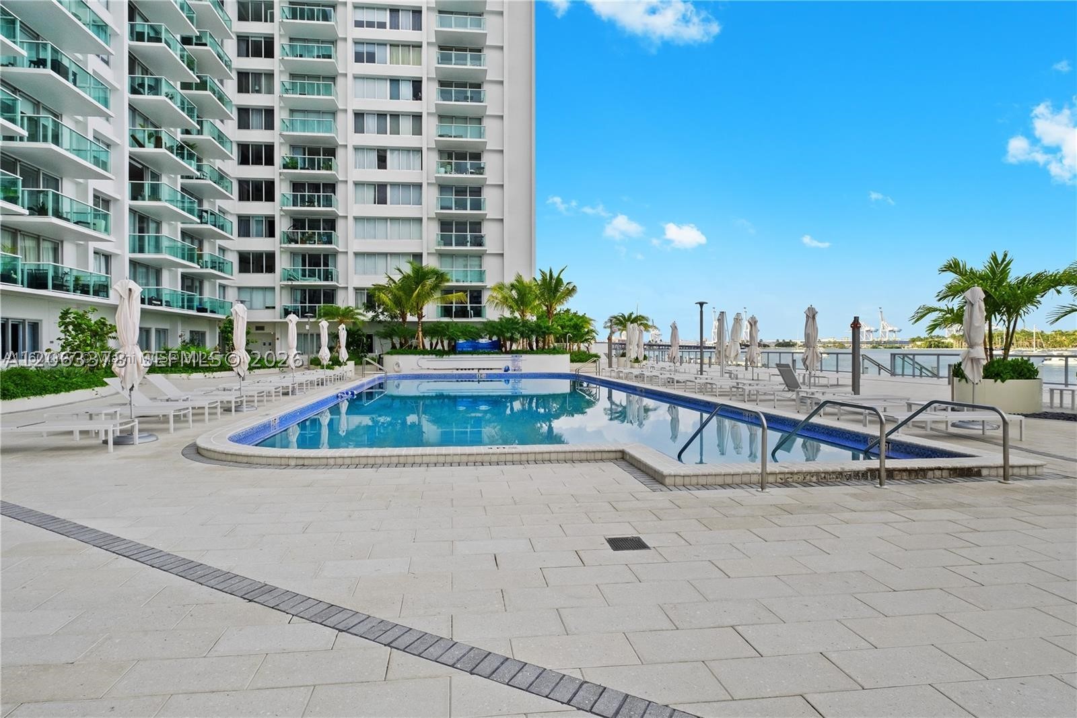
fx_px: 508
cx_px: 538
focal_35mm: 17
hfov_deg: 93.3
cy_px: 359
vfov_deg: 70.4
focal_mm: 11.5
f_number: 8
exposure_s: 1/500
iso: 500
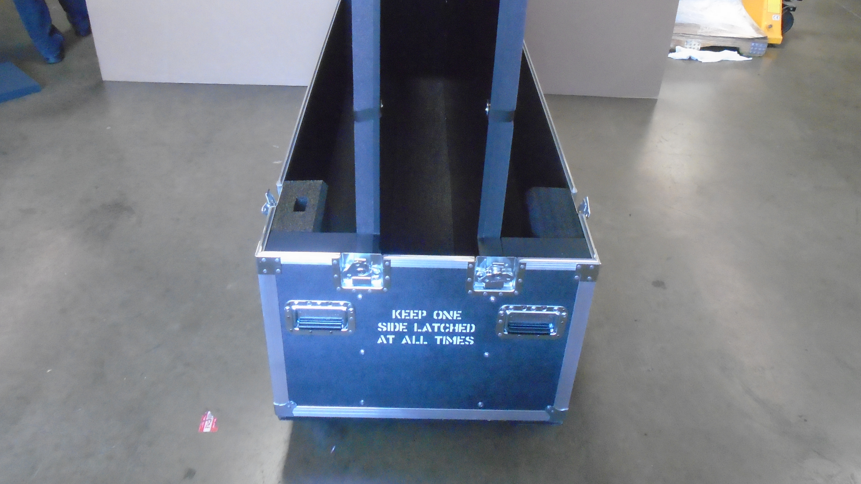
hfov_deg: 66.1
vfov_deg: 39.6
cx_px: 430
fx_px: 662
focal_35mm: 29
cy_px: 157
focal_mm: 4.6
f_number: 3.2
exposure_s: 1/100
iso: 800
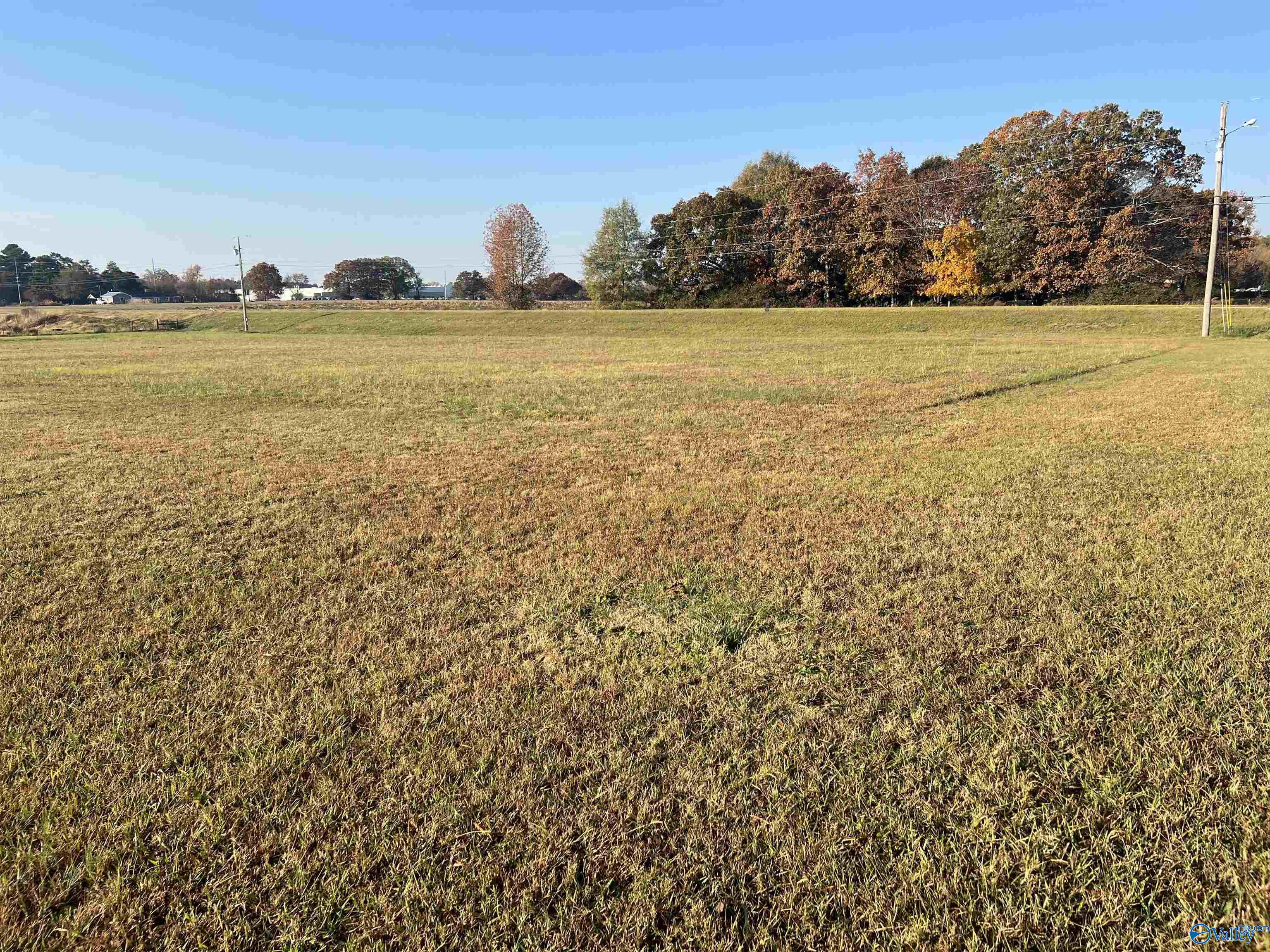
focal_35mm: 26
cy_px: 476
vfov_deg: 53.1
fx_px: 954
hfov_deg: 67.3
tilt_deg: -10.7
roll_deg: +1.0
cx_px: 635
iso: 50
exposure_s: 1/2457
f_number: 1.5
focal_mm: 5.7
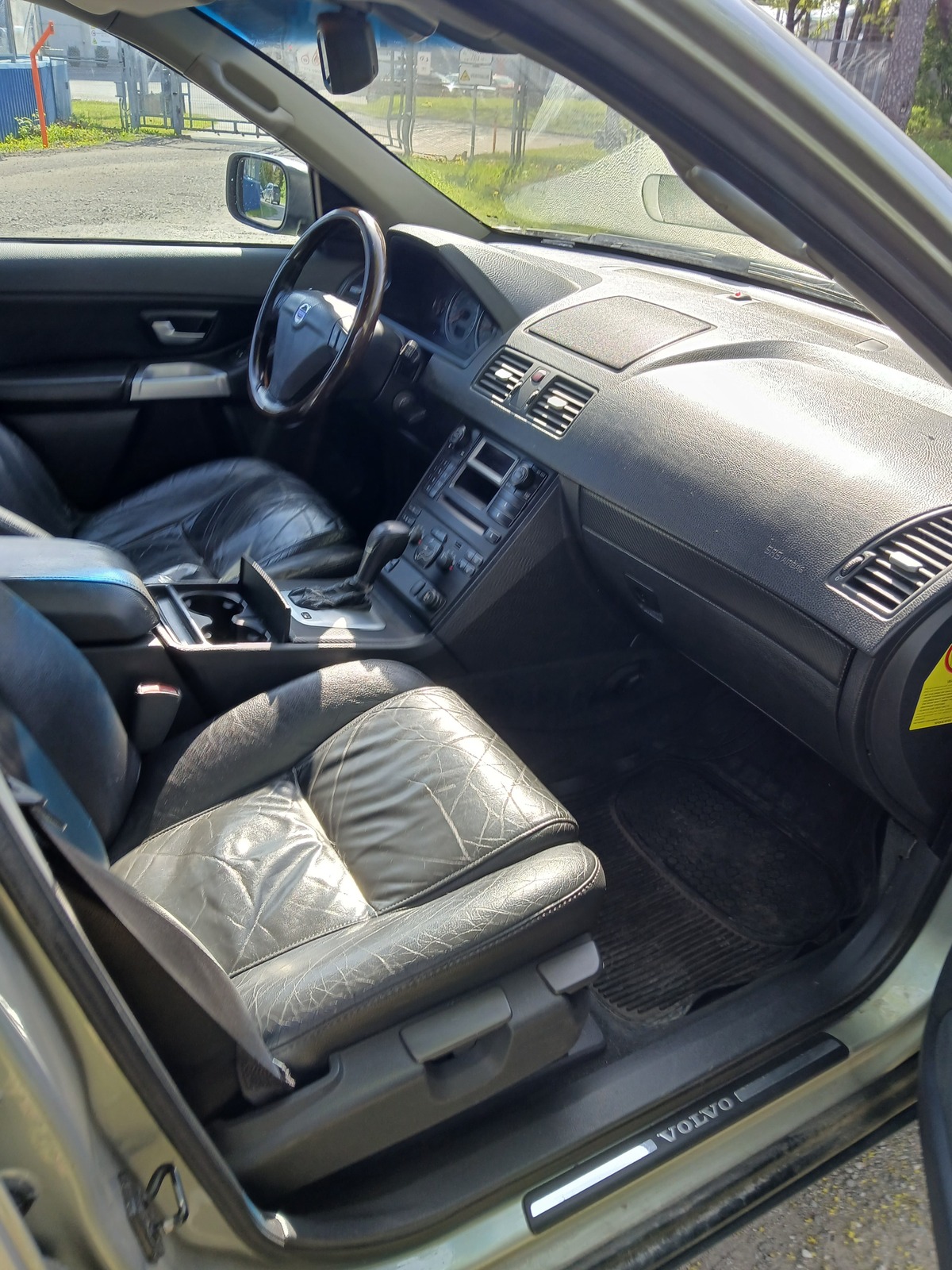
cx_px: 476
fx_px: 953
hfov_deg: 53.1
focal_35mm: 26
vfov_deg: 67.3
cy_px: 635
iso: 32
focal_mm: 3.98
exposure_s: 1/100
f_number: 1.8
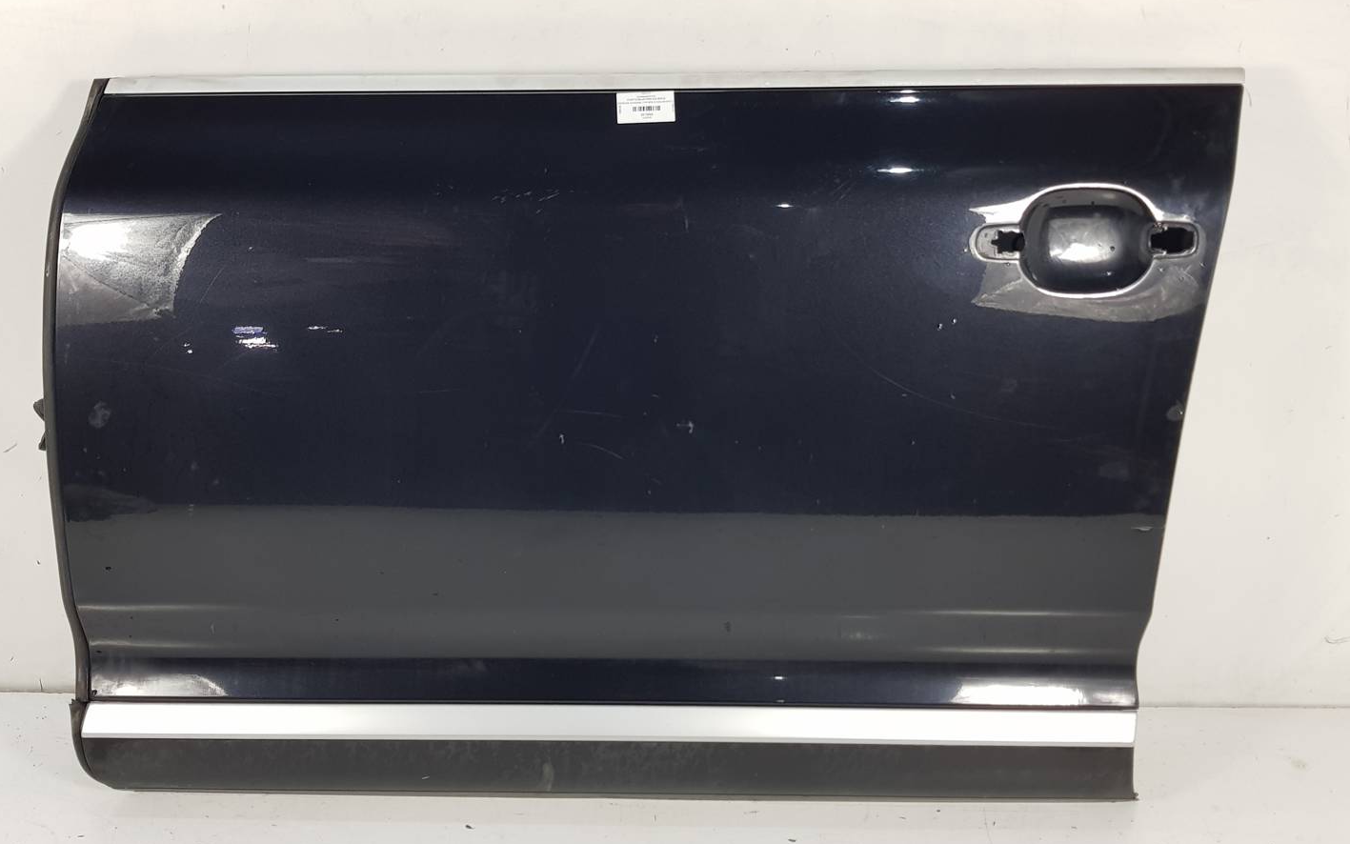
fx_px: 1030
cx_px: 666
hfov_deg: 66.5
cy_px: 411
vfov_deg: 44.5
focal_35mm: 28
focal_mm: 4.2
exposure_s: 1/100
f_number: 1.7
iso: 80
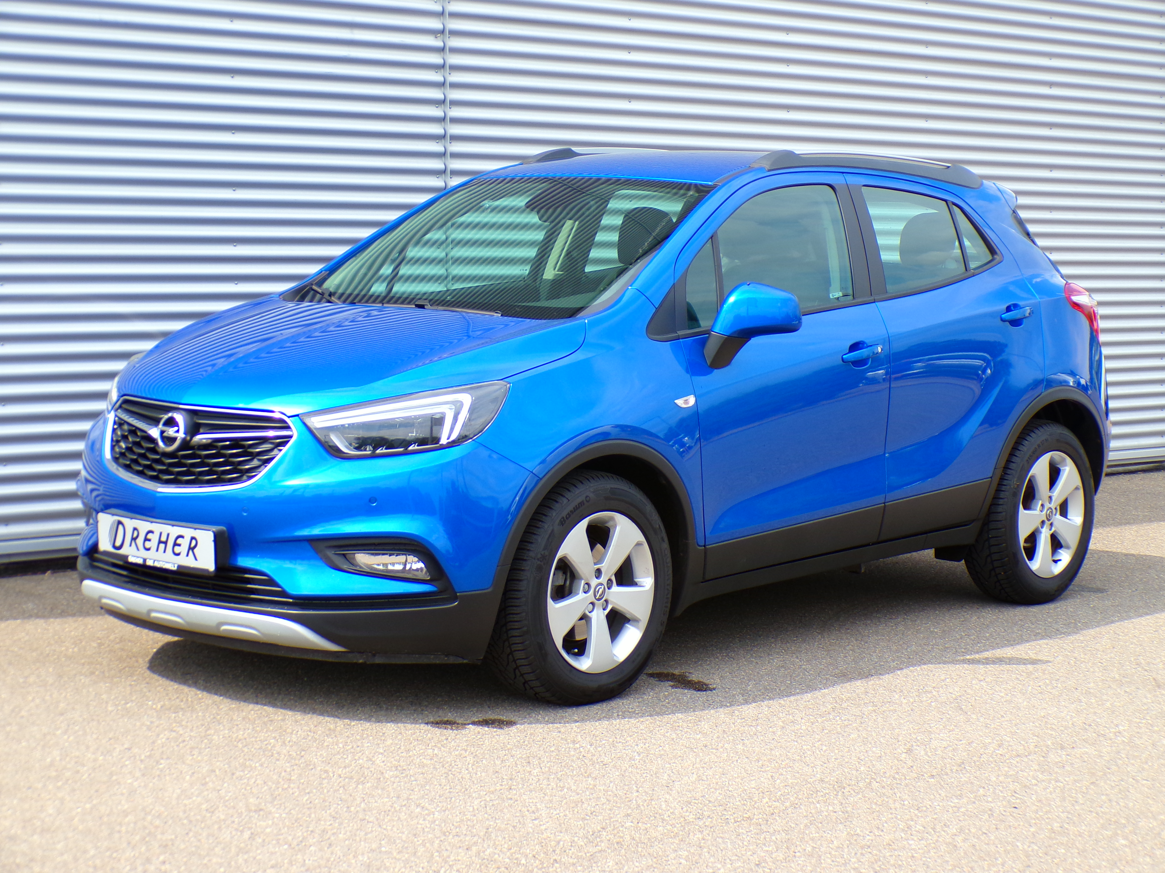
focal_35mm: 65
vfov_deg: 22.6
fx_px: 2188
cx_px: 582
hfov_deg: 29.8
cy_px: 436
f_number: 3.8
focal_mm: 11.6
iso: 100
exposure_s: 1/320
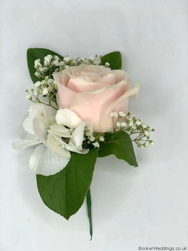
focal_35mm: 52
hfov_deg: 28.0
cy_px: 126
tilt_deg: -77.3
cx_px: 94
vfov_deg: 36.8
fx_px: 377
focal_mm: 6
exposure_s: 1/217
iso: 16
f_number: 2.4
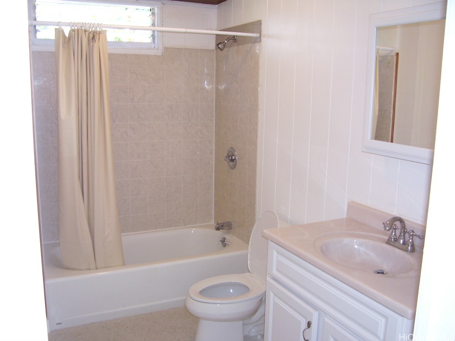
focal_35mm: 34
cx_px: 228
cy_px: 170
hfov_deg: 54.0
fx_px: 447
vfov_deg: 41.8
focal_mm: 5.6
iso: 125
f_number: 2.7
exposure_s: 1/60
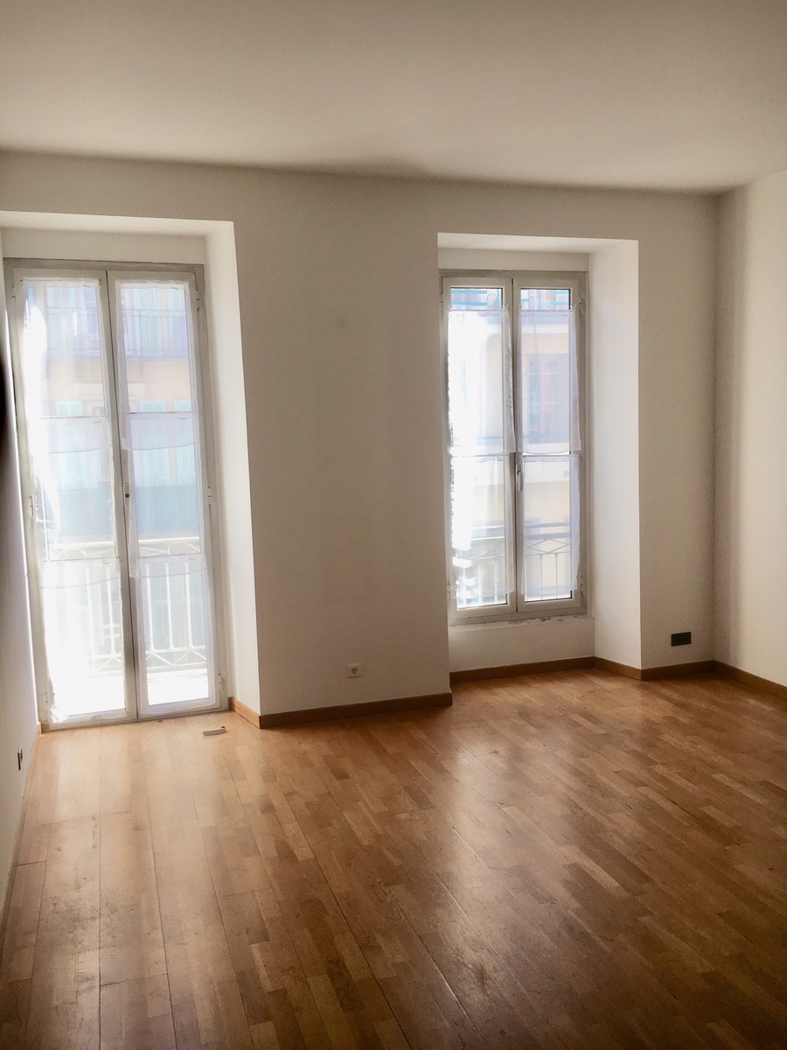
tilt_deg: -5.2
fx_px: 879
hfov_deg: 48.2
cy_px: 525
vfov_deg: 61.7
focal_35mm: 29
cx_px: 394
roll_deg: +2.0
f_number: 2.2
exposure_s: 1/106
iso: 25
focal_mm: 4.15
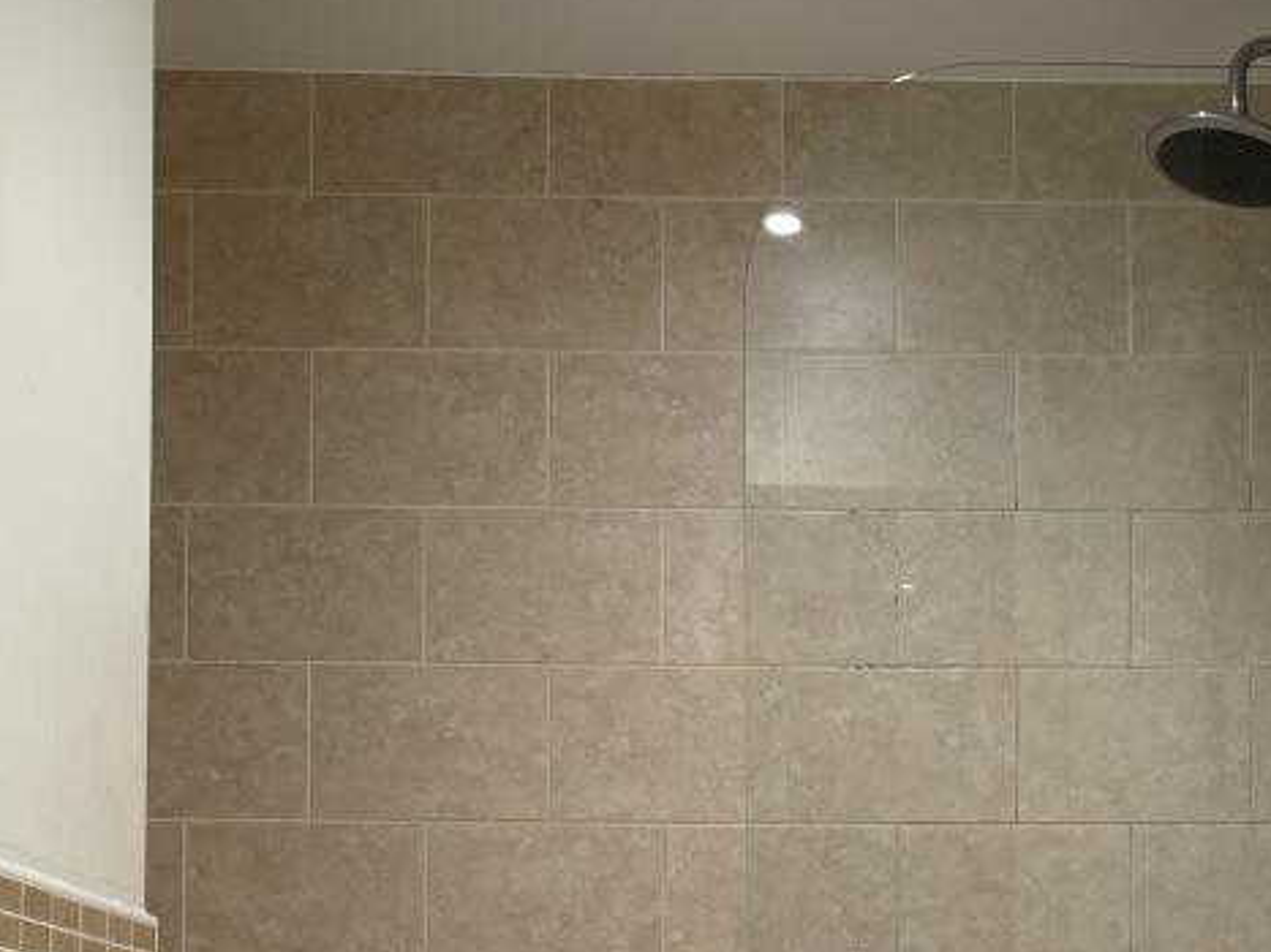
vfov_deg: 24.1
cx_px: 846
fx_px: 2092
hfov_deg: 33.5
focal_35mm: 57
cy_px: 1025
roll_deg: +0.6
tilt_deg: +3.1
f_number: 1.6
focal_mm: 5.96
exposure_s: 1/50
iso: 125
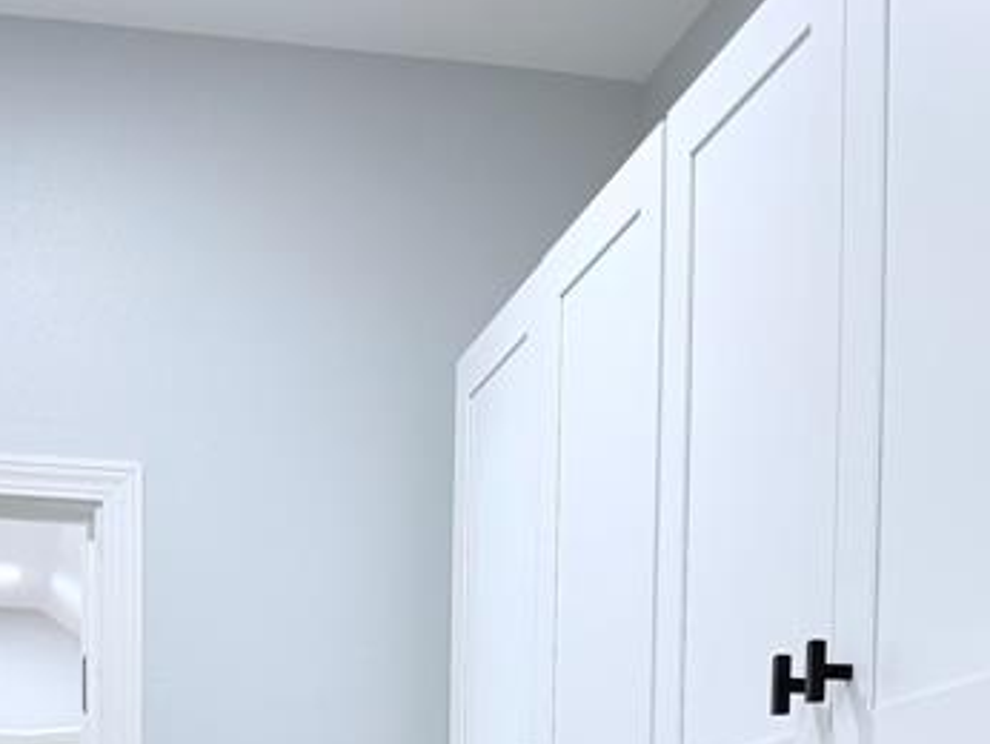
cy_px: 1030
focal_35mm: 71
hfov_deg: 27.2
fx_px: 2032
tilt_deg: -1.0
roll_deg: -0.2
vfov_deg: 18.9
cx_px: 309
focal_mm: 6.76
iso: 160
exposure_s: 1/60
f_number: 1.78
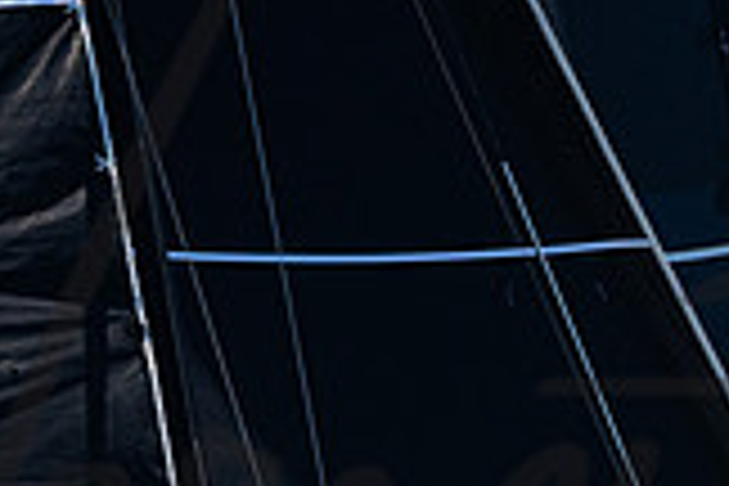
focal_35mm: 513
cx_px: 558
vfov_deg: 2.7
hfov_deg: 4.0
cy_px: 697
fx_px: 10387
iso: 500
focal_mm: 115
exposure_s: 1/2500
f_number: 8
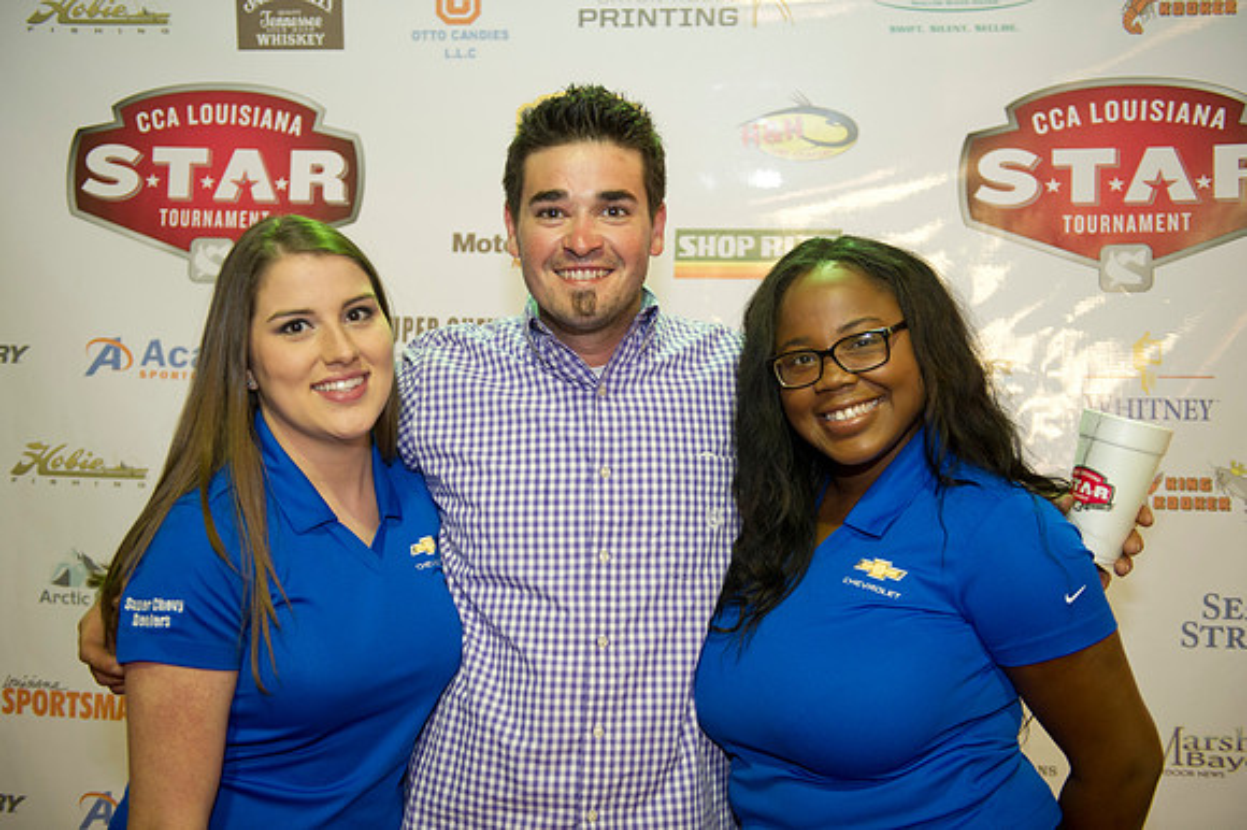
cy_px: 415
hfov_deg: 48.5
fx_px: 1385
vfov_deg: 33.4
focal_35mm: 40
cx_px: 624
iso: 1250
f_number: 2.8
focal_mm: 40
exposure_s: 1/60
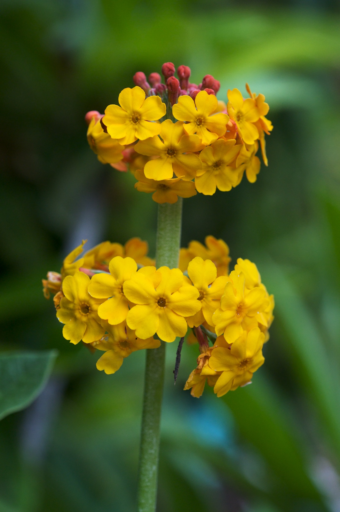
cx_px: 170
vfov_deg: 22.6
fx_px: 1278
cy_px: 256
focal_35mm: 90
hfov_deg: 15.2
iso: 800
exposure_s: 1/500
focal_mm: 60
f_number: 5.6
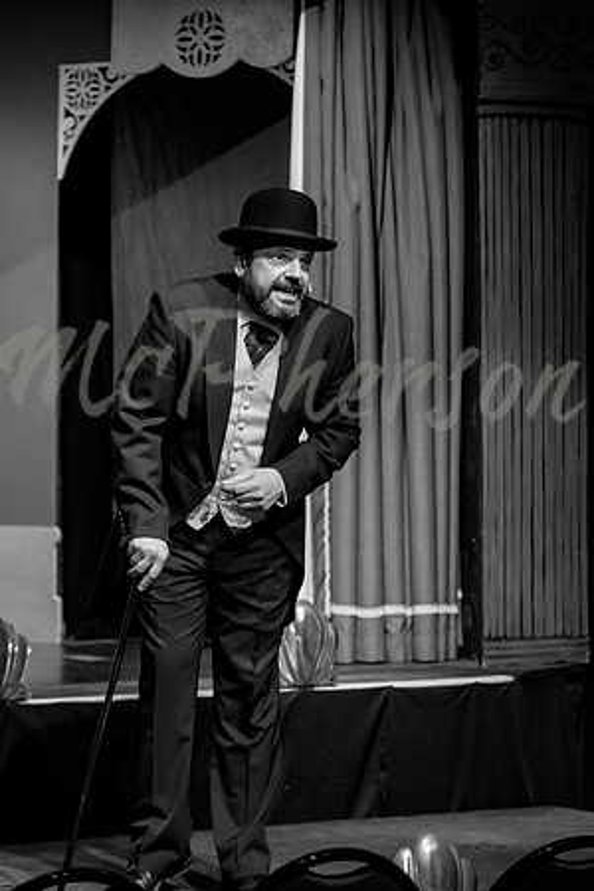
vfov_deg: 16.9
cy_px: 446
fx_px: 2995
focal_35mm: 121
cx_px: 297
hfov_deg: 11.3
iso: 2000
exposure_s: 1/250
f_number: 2.8
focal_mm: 80.4
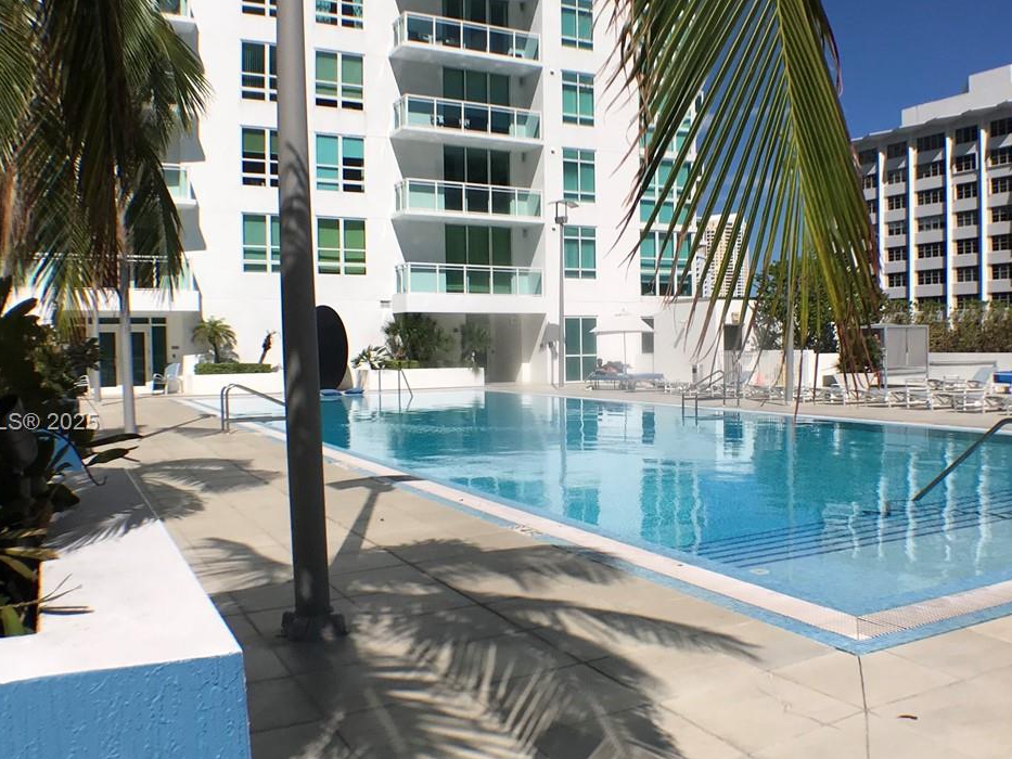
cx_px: 619
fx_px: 1403
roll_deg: -0.1
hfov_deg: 39.4
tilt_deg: -1.6
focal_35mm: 48
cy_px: 424
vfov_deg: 30.2
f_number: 1.8
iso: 20
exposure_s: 1/5988
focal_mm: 3.99
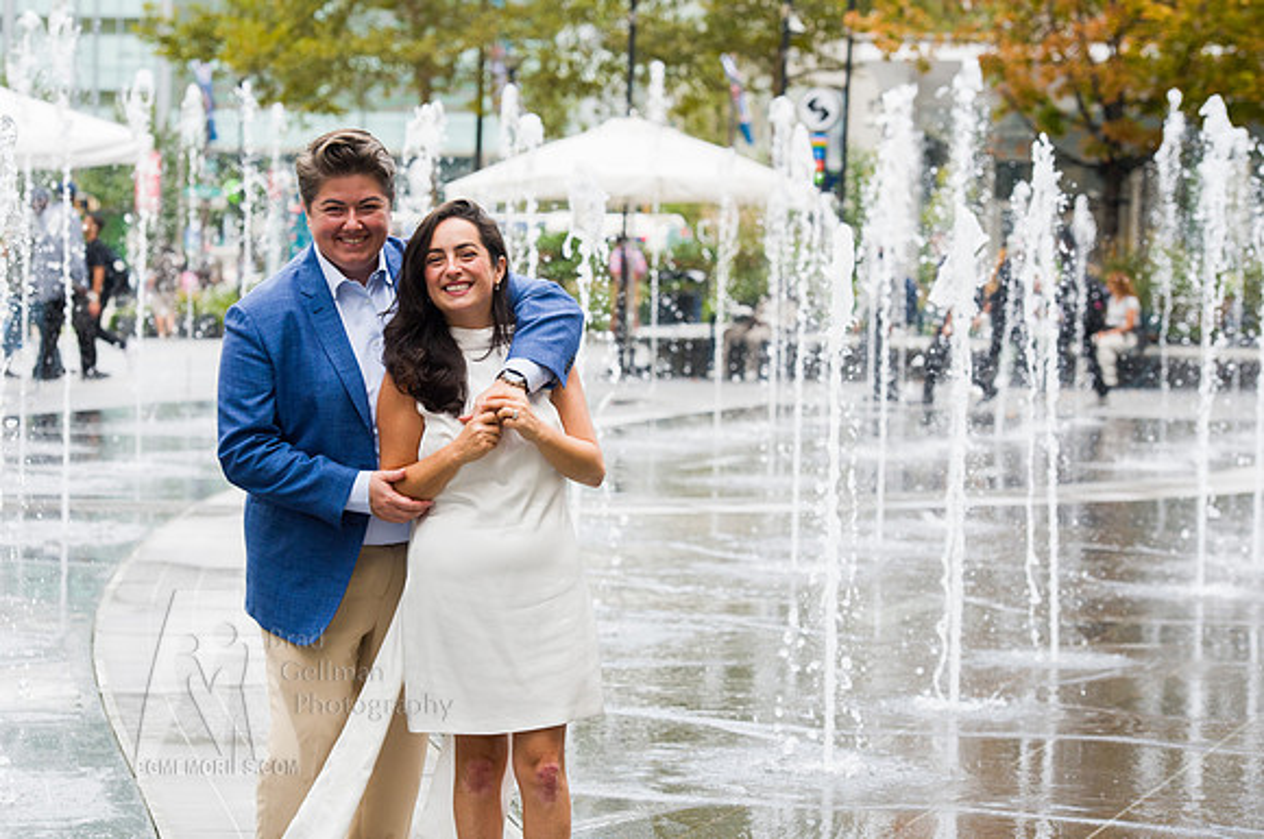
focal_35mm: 111
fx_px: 3877
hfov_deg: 18.5
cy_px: 395
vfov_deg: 12.4
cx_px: 590
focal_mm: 102
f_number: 5
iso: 800
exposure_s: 1/500
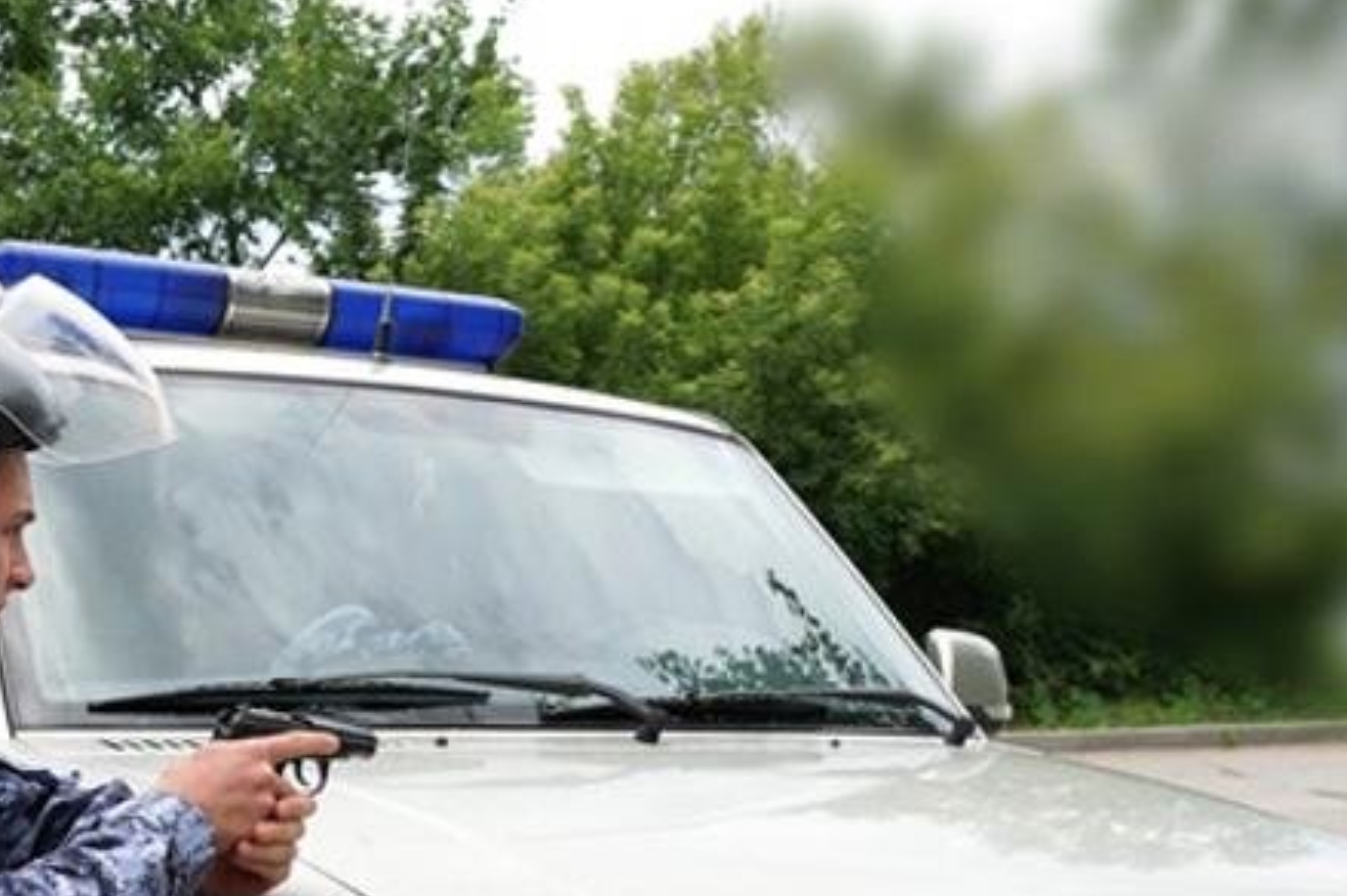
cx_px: 543
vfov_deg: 24.7
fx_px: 2013
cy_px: 709
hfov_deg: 36.9
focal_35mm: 54
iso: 100
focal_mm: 21
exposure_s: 1/250
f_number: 5.6
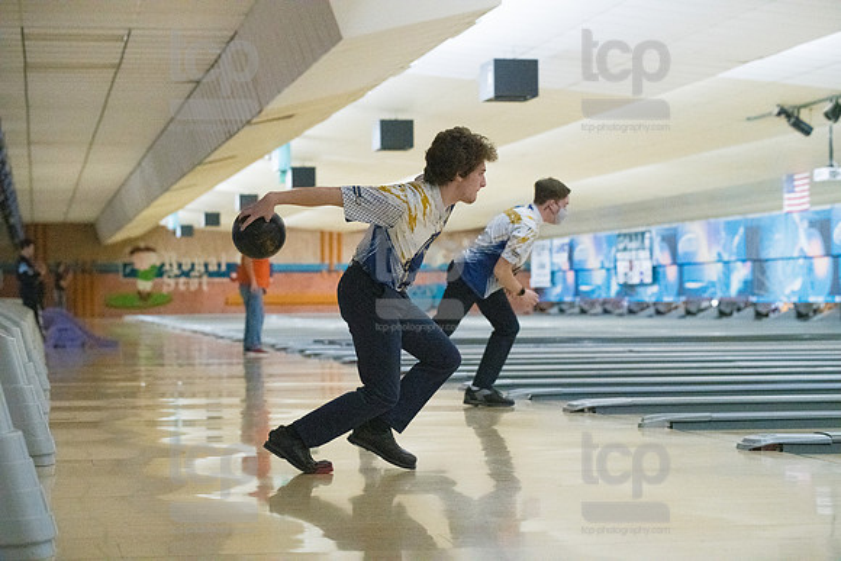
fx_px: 2150
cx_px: 420
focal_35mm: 92
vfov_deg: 14.9
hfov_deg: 22.1
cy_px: 280
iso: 10000
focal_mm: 92
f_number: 4
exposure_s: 1/1000
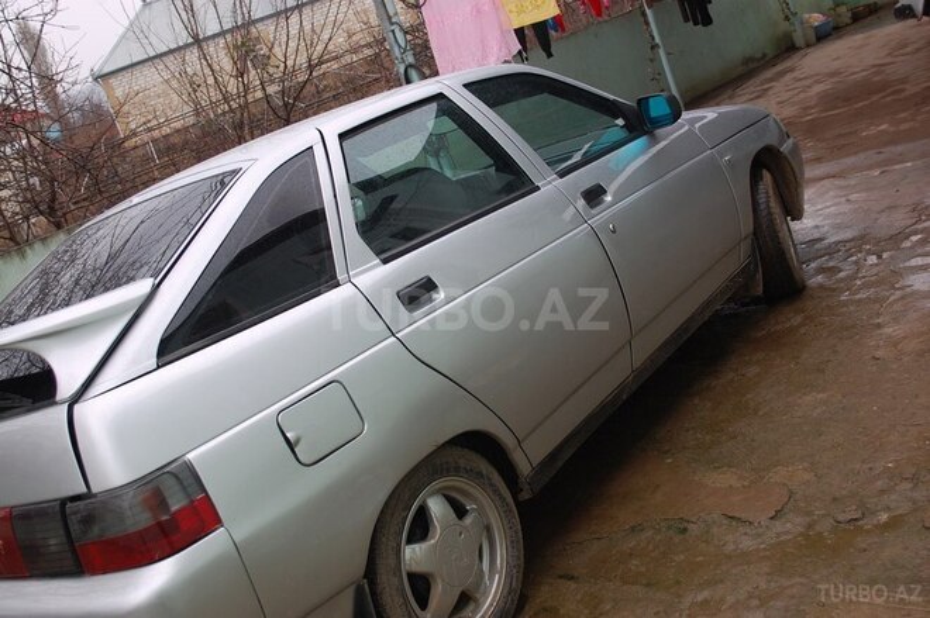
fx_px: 1007
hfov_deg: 49.6
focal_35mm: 39
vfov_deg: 34.2
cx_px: 465
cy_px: 309
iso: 220
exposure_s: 1/125
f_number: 5.6
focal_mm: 26
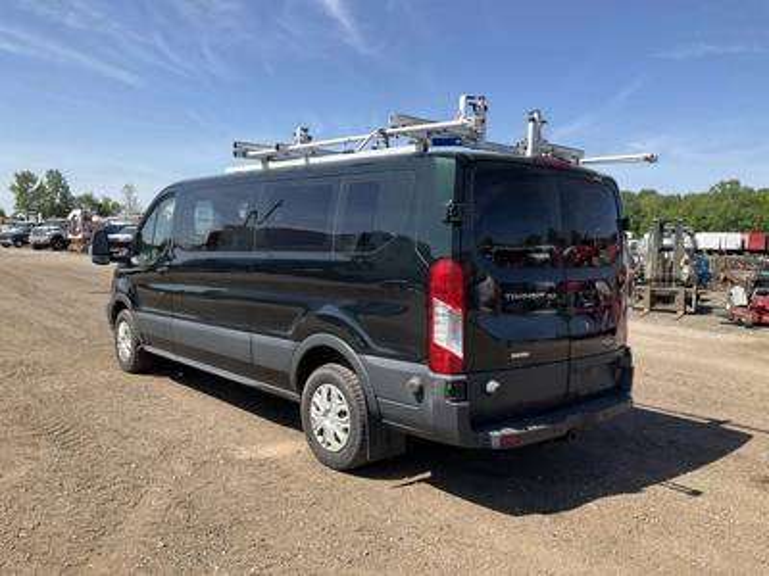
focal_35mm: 29
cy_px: 288
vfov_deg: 48.2
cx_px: 384
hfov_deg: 61.7
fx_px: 644
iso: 25
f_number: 1.8
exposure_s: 1/1250
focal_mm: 3
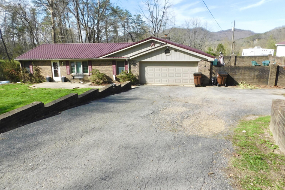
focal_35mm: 24
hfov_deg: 73.8
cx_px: 142
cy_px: 92
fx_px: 190
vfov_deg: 53.1
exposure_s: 1/1250
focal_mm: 4
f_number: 3
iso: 125
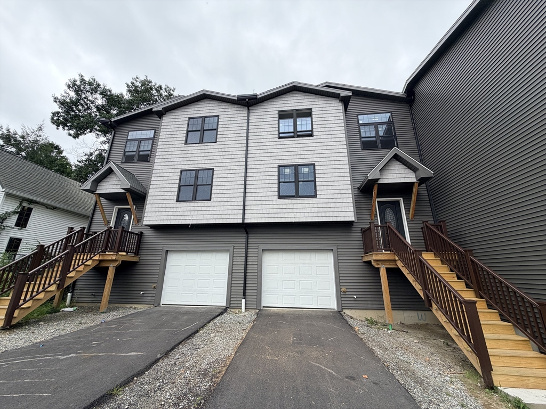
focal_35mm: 14
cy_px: 204
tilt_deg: +20.9
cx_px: 273
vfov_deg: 85.7
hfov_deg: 102.1
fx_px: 221
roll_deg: +0.7
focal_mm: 2.22
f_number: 2.2
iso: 40
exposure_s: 1/559
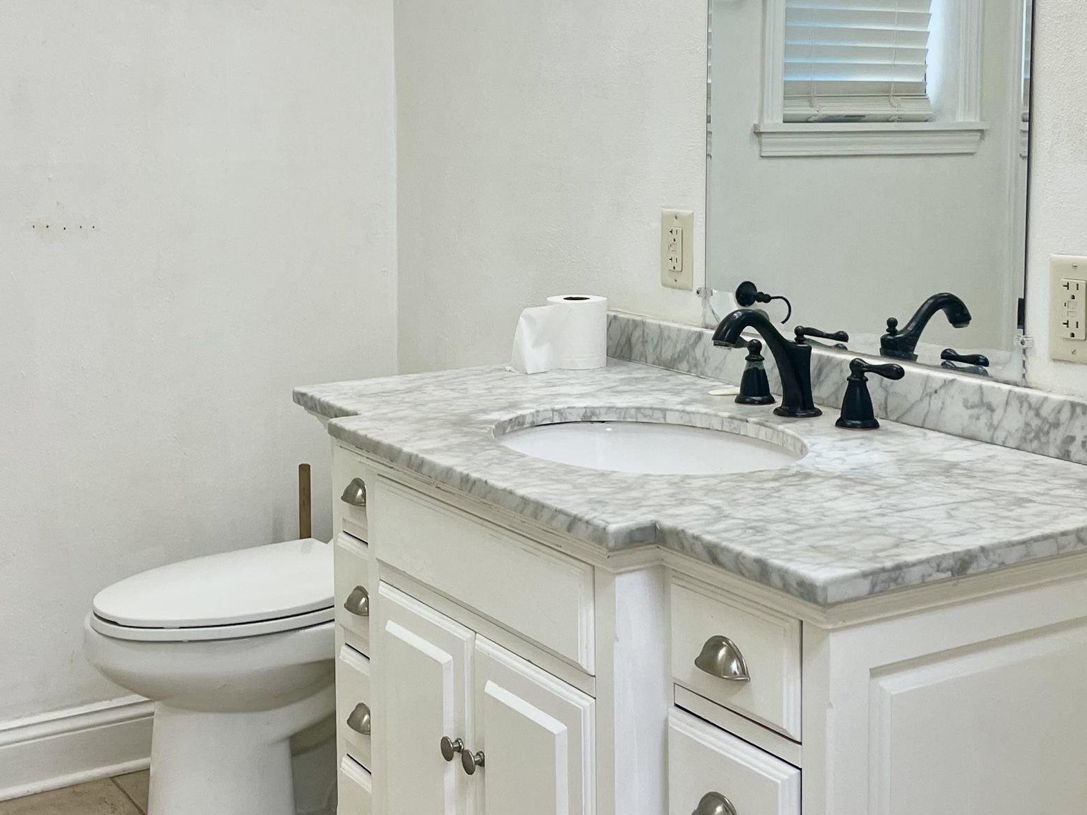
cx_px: 551
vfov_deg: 28.3
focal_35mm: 51
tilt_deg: -4.3
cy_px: 241
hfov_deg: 37.5
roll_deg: -0.4
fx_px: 1602
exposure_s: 1/120
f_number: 1.6
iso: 40
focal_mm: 4.2
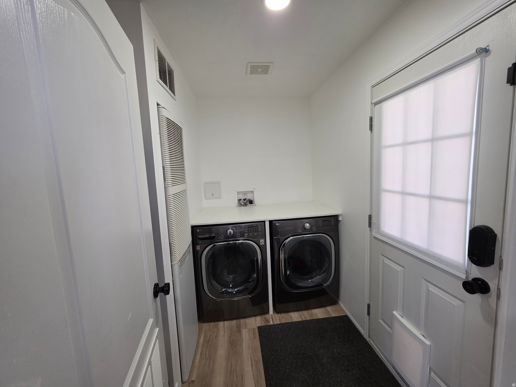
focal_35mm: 13
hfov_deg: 106.2
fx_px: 194
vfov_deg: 89.9
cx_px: 258
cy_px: 194
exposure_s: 1/120
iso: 160
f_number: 1.9
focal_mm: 2.2
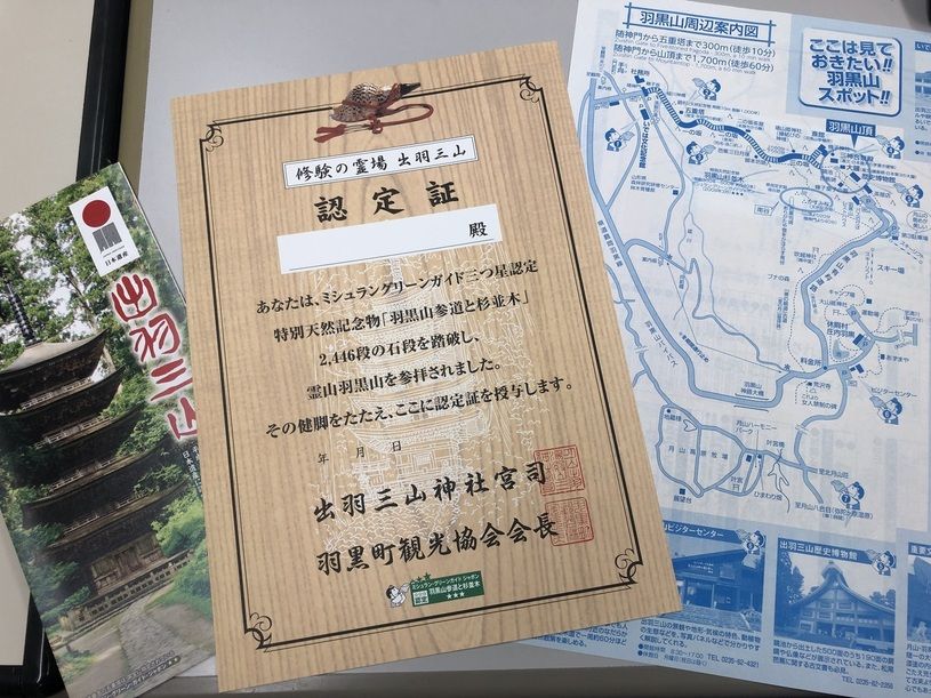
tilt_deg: -76.5
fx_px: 753
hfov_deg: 63.5
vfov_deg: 49.7
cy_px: 349
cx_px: 466
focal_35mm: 28
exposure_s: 1/100
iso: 32
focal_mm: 3.99
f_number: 1.8
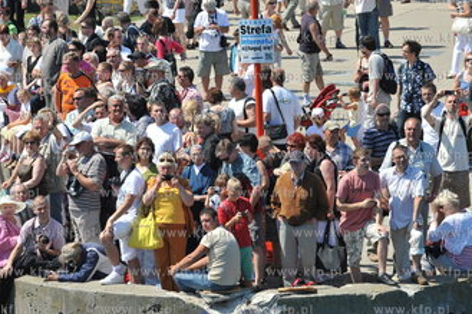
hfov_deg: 8.5
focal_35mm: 243
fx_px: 3184
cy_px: 135
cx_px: 244
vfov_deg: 5.6
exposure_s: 1/1000
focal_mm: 200
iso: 400
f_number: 8
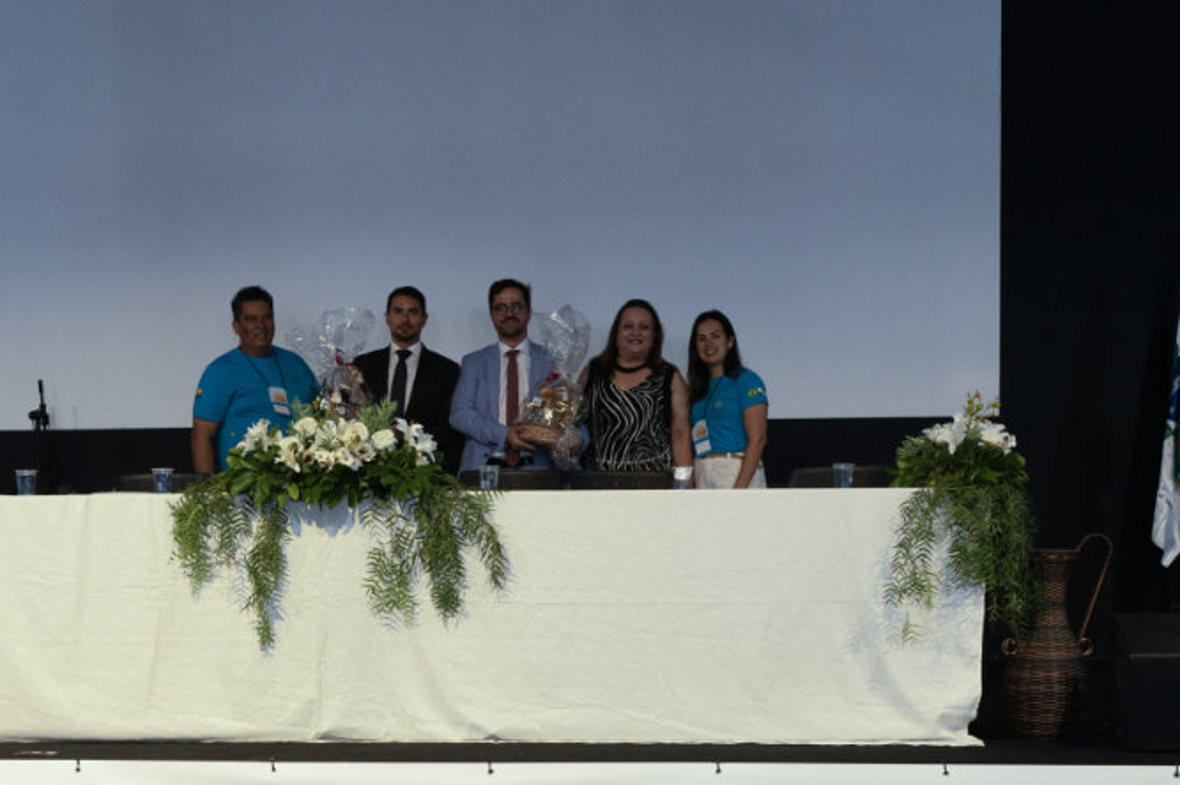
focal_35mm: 63
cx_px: 435
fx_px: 2064
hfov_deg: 31.8
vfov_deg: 21.2
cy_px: 667
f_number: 4
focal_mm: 35
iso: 2500
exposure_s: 1/100
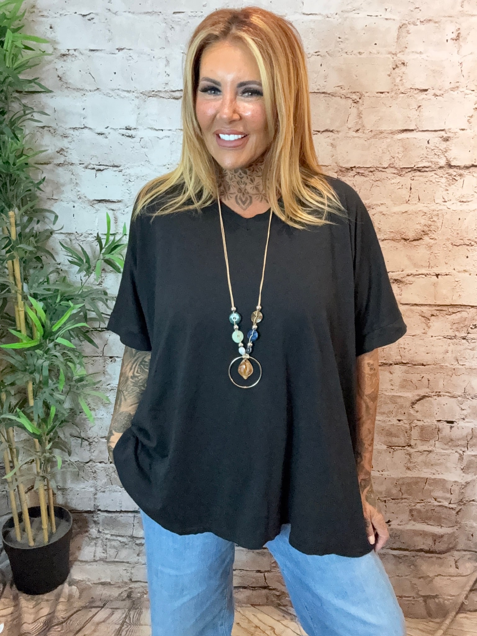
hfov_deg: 46.8
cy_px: 318
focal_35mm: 30
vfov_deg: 60.0
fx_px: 551
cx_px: 238
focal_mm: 2.69
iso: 250
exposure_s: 1/33
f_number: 1.9
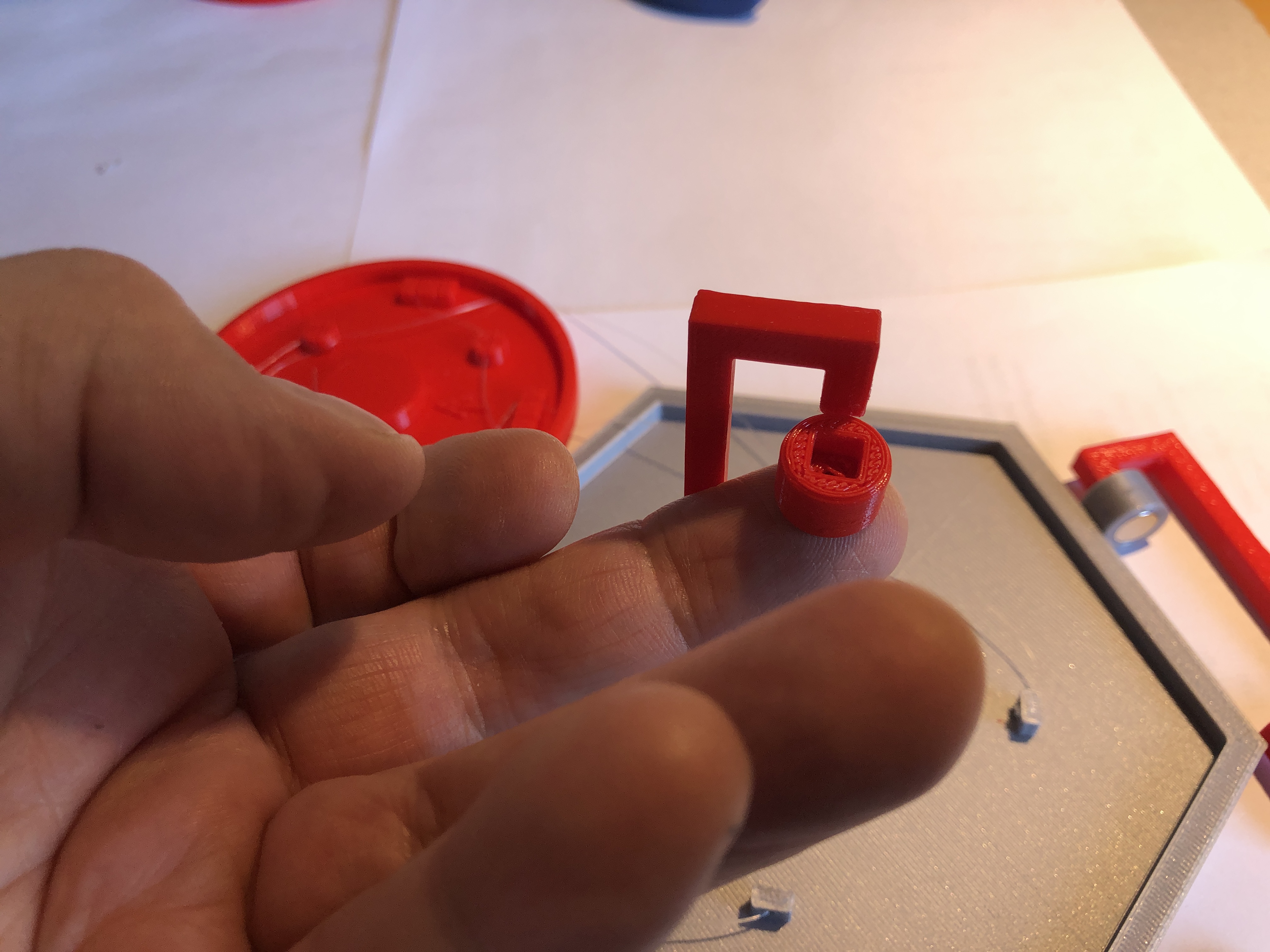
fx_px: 1027
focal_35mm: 28
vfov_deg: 49.7
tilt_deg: -51.0
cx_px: 635
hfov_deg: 63.4
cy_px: 476
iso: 50
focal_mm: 4
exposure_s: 1/120
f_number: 1.8
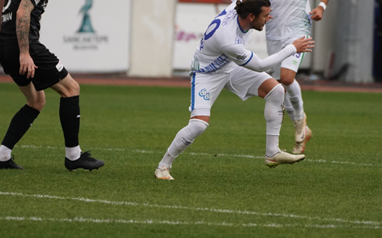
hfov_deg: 3.0
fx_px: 7212
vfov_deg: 1.9
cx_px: 174
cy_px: 36
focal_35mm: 693
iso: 4000
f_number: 5.6
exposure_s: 1/2000
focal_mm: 400
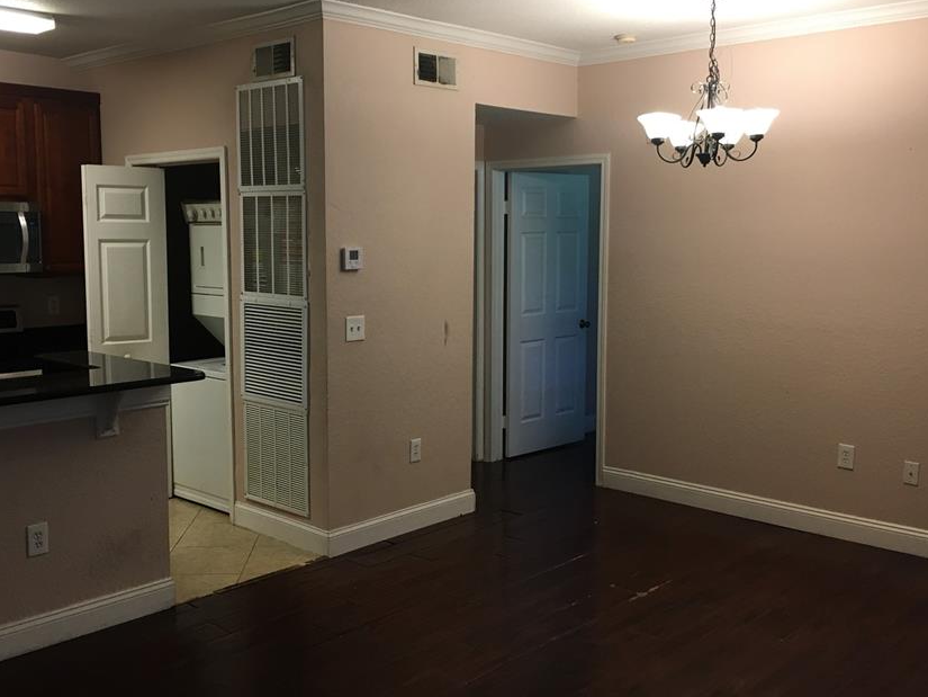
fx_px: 965
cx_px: 430
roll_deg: -0.9
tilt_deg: -6.6
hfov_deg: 51.3
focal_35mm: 36
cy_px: 337
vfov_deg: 39.7
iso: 80
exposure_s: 1/30
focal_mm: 4.15
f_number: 2.2
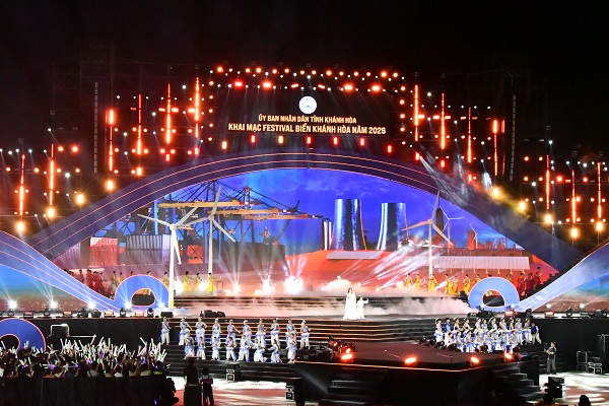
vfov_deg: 23.8
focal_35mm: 57
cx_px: 304
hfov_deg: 35.1
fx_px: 964
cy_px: 203
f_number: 14
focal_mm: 38
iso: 12800
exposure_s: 1/200
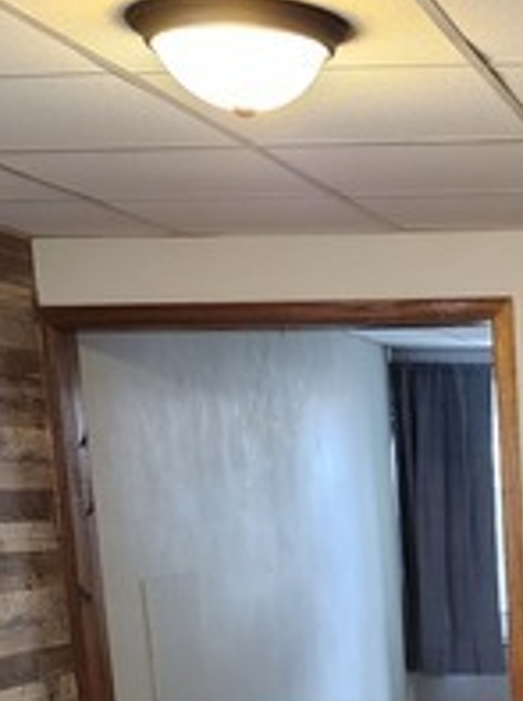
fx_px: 1576
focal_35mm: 78
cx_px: 736
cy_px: 849
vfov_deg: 22.9
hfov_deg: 17.3
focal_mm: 5.54
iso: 800
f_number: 1.8
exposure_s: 1/60
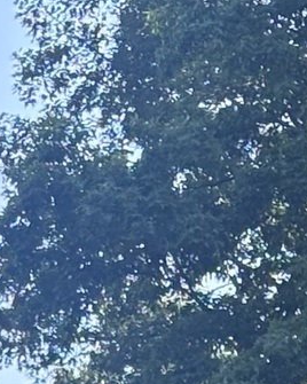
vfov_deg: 5.2
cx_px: -144
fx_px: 3964
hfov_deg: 4.4
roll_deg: +1.1
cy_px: 1185
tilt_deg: +5.5
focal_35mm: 349
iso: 32
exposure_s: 1/1178
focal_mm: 5.96
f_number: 1.6
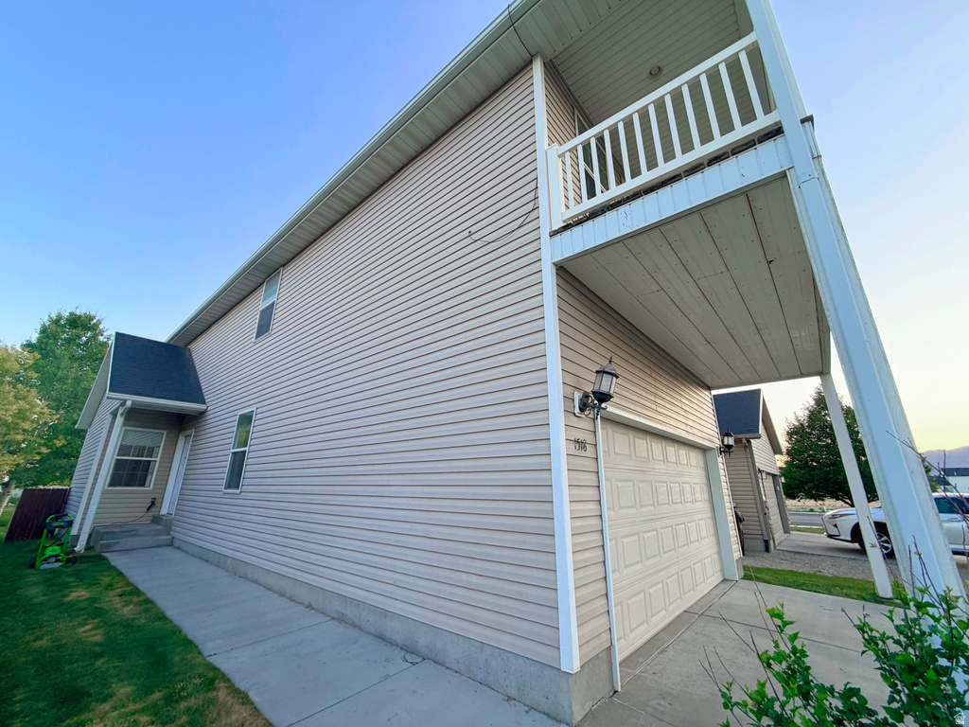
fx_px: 392
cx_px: 484
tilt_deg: +20.3
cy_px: 364
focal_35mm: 14
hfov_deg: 102.1
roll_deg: -1.8
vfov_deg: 85.7
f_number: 2.2
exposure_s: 1/121
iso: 100
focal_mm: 2.22
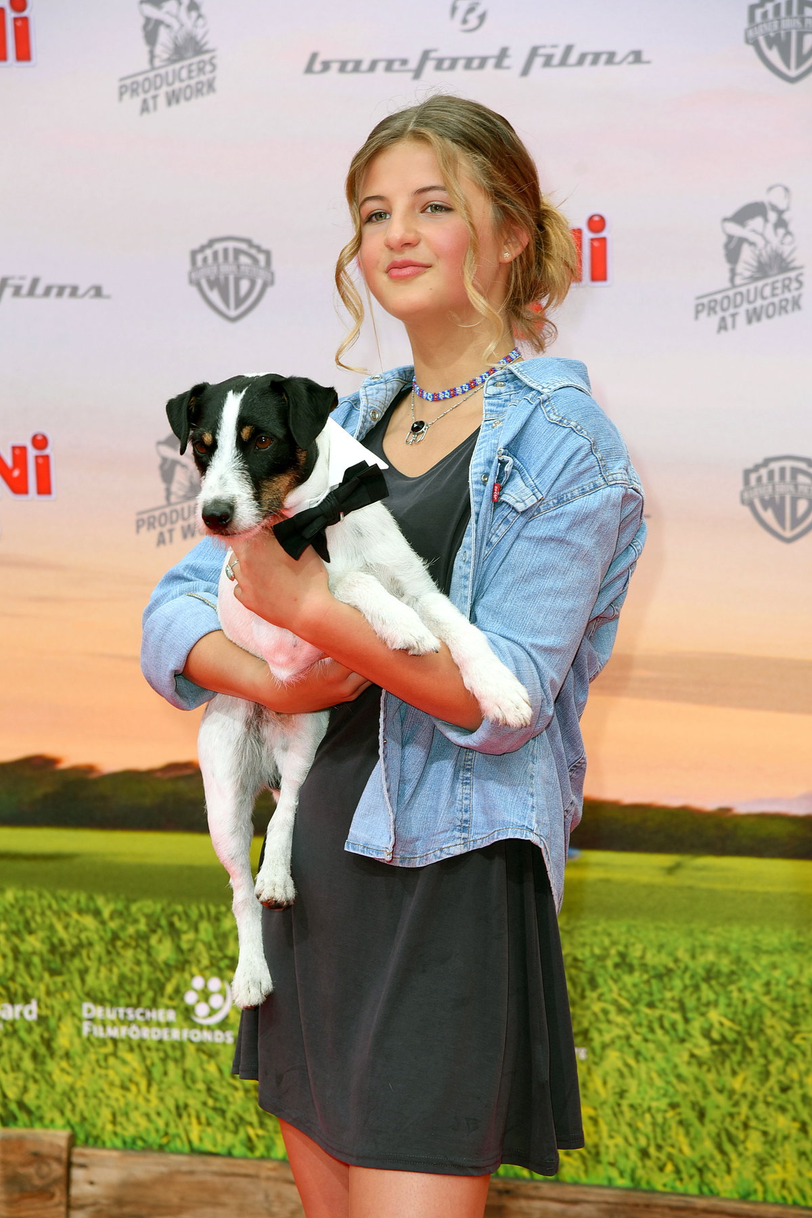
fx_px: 3789
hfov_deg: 12.2
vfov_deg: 18.3
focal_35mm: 112
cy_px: 609
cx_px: 406
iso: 250
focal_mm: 112
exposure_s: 1/160
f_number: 5.6
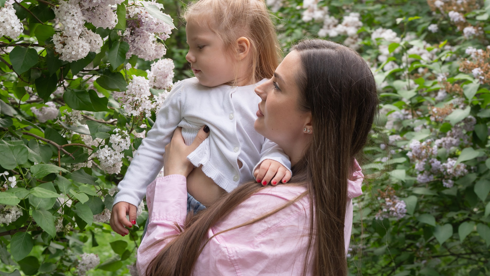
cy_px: 89
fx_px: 806
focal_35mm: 62
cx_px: 245
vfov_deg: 19.3
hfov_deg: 33.8
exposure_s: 1/200
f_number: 5
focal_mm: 38.9
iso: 200
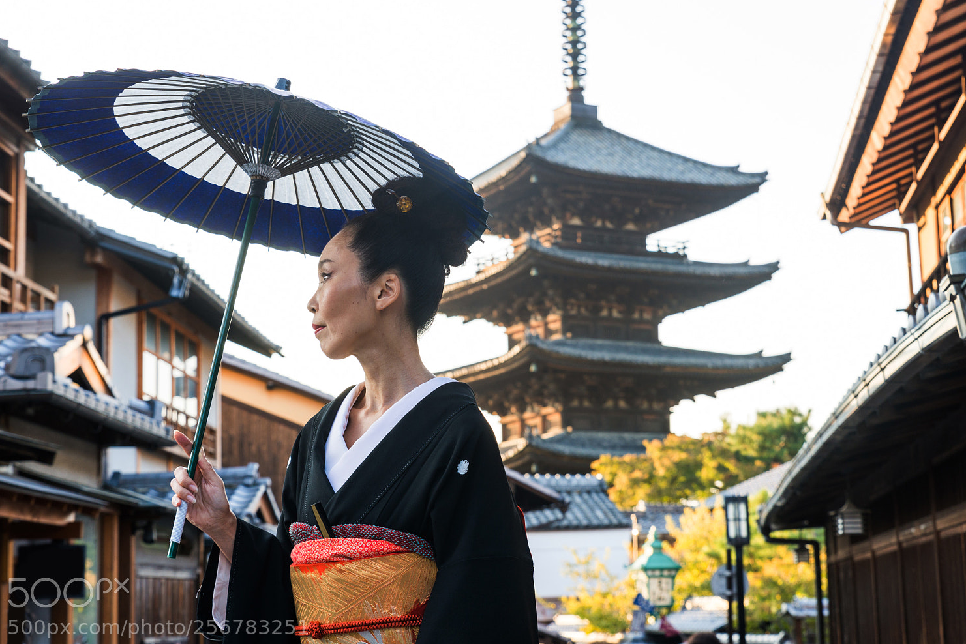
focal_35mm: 67
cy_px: 330
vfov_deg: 20.3
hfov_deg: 30.1
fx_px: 1798
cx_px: 489
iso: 200
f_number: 7.1
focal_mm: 62
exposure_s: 1/60
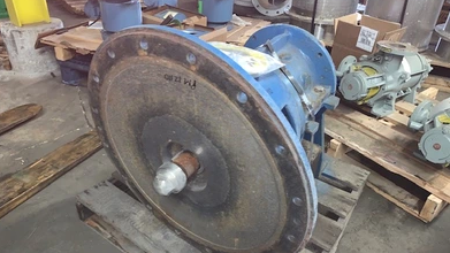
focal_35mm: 29
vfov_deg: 40.0
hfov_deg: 66.1
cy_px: 155
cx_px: 222
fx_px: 346
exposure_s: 1/7
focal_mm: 4.25
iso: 100
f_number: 1.8
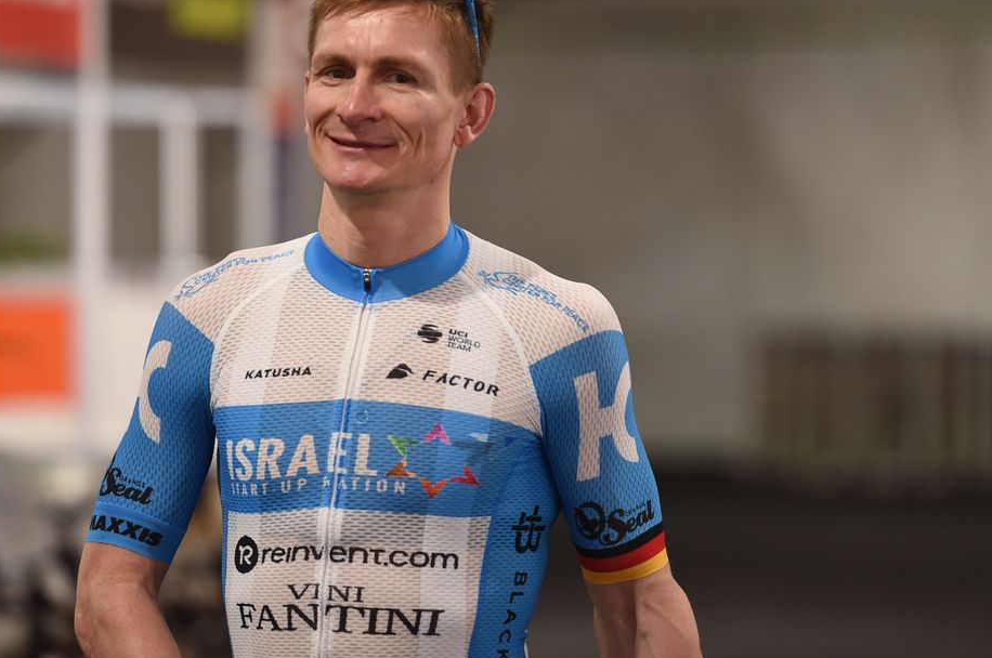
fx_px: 7209
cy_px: 272
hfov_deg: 7.9
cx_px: 429
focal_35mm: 262
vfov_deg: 5.2
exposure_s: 1/400
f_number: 2.8
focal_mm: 200
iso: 2800
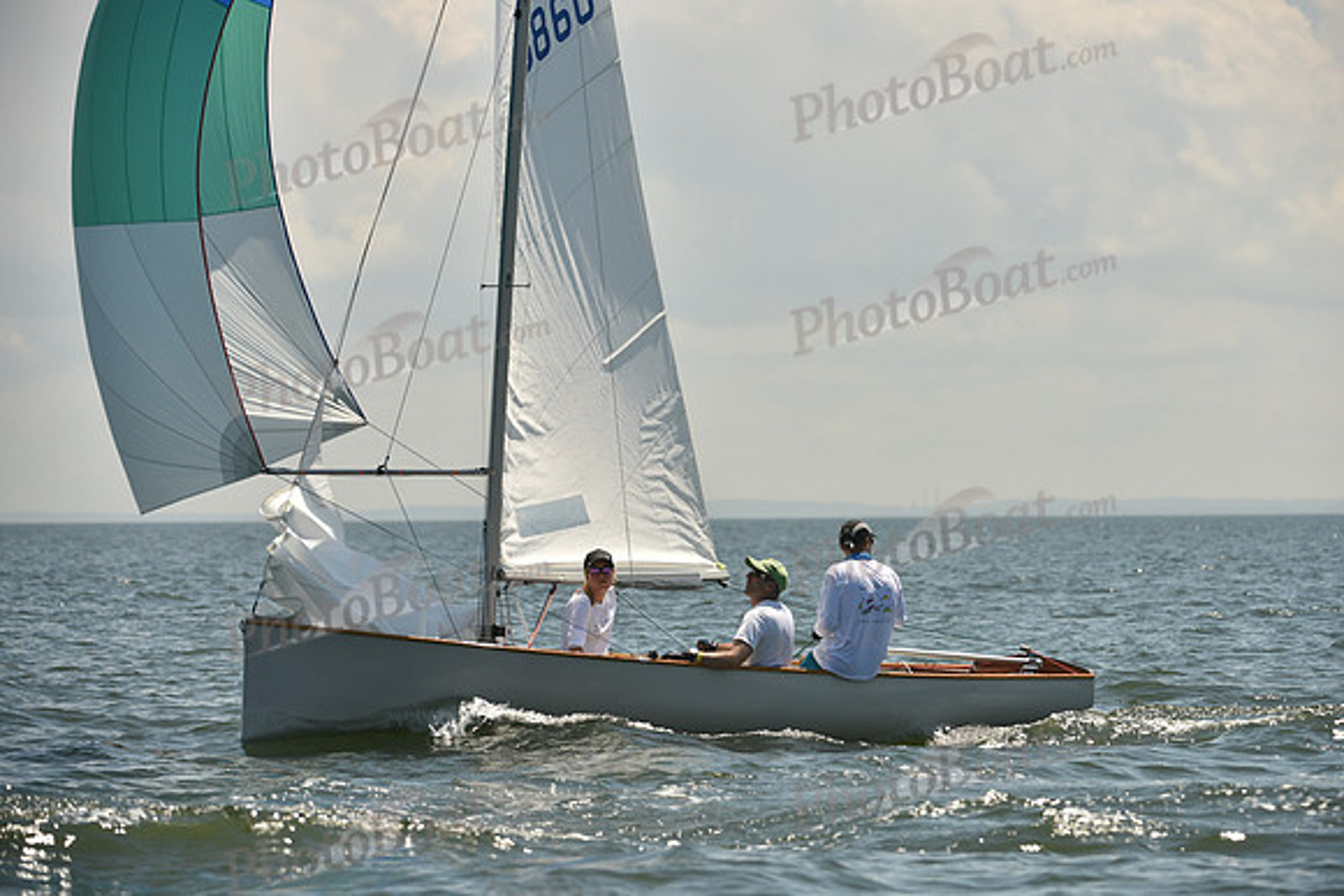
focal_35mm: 200
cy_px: 448
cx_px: 672
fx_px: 7468
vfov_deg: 6.9
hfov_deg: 10.3
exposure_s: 1/2000
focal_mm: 200
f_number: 5.6
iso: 250
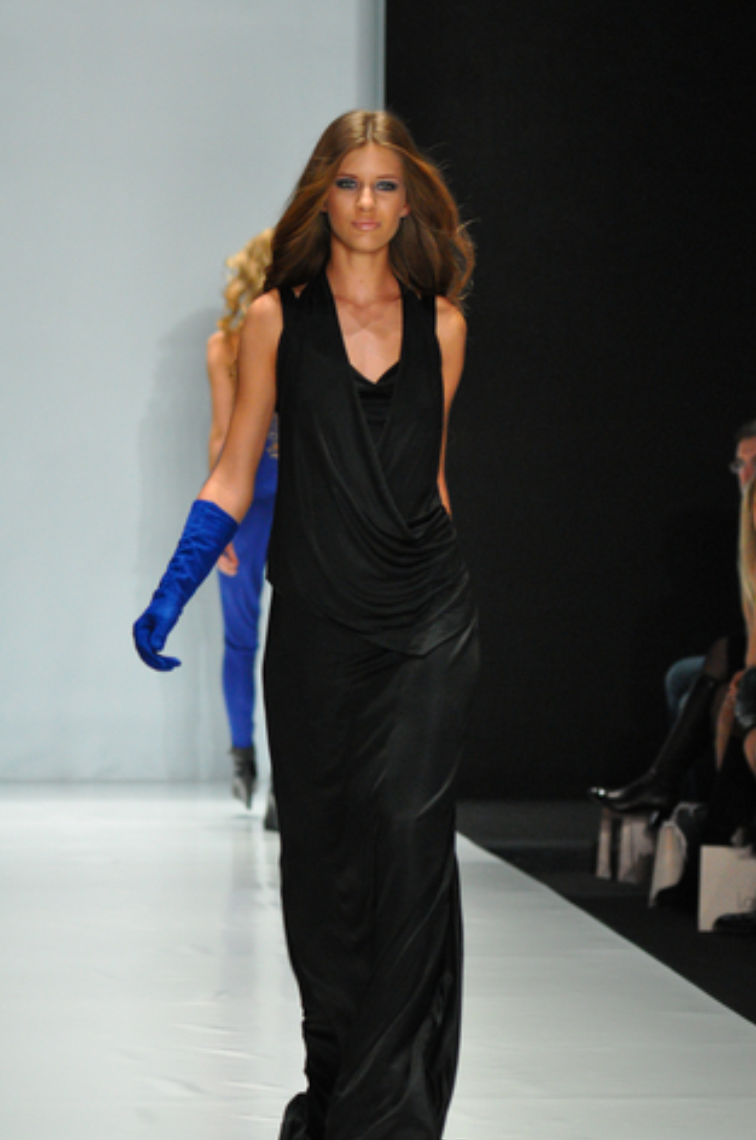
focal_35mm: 207
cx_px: 395
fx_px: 6530
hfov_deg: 6.6
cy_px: 621
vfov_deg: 10.0
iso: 2000
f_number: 4
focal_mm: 125
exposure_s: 1/320
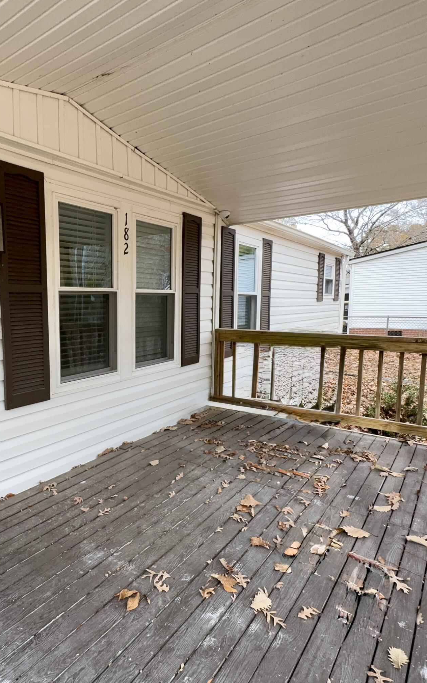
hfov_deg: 52.4
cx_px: 102
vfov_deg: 79.6
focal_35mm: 22
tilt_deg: -6.4
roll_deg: +0.6
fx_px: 410
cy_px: 351
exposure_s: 1/179
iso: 40
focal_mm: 2.22
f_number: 2.2
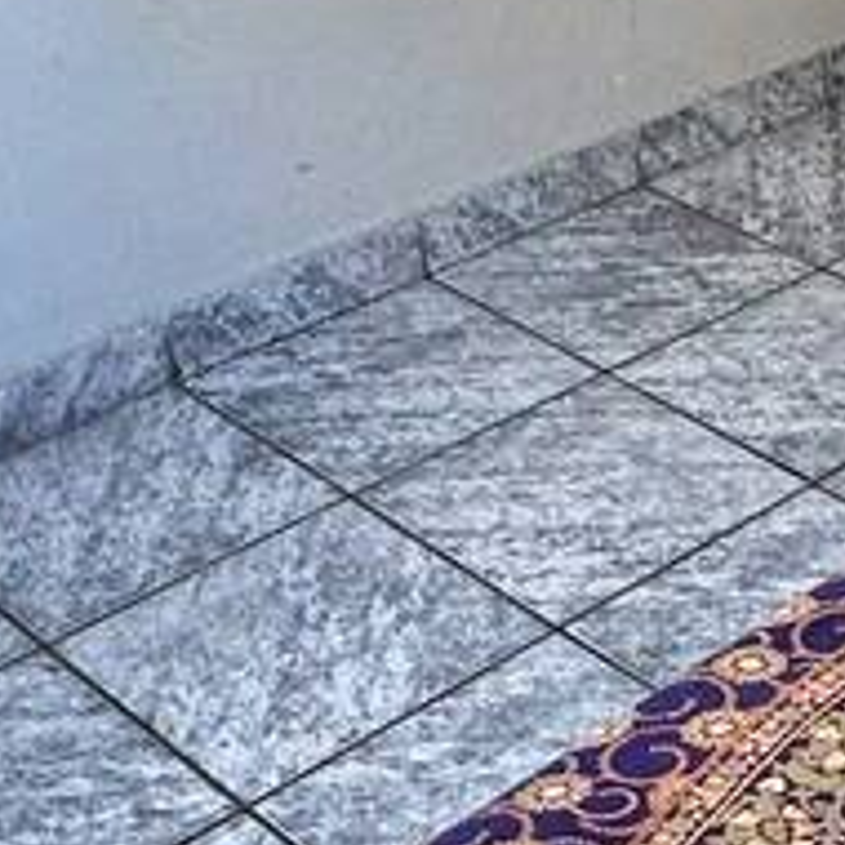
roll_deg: -0.4
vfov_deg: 17.8
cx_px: 1027
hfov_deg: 17.6
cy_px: -84
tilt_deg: -20.0
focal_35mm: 94
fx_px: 2596
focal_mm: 2.22
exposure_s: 1/120
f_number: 2.2
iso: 125
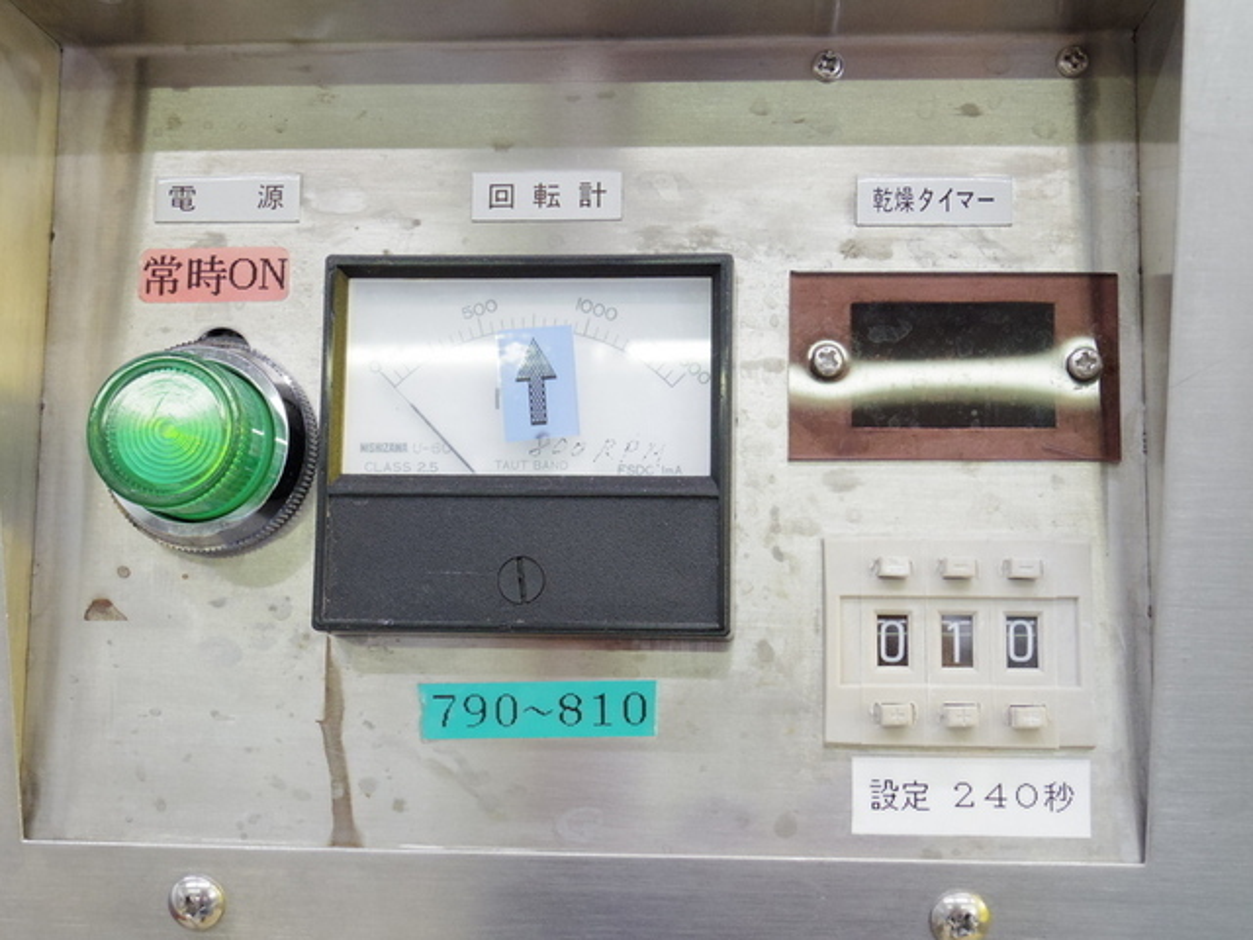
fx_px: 1484
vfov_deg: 35.1
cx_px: 626
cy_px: 470
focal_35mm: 41
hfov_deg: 45.8
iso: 800
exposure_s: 1/60
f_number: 3.5
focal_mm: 8.9
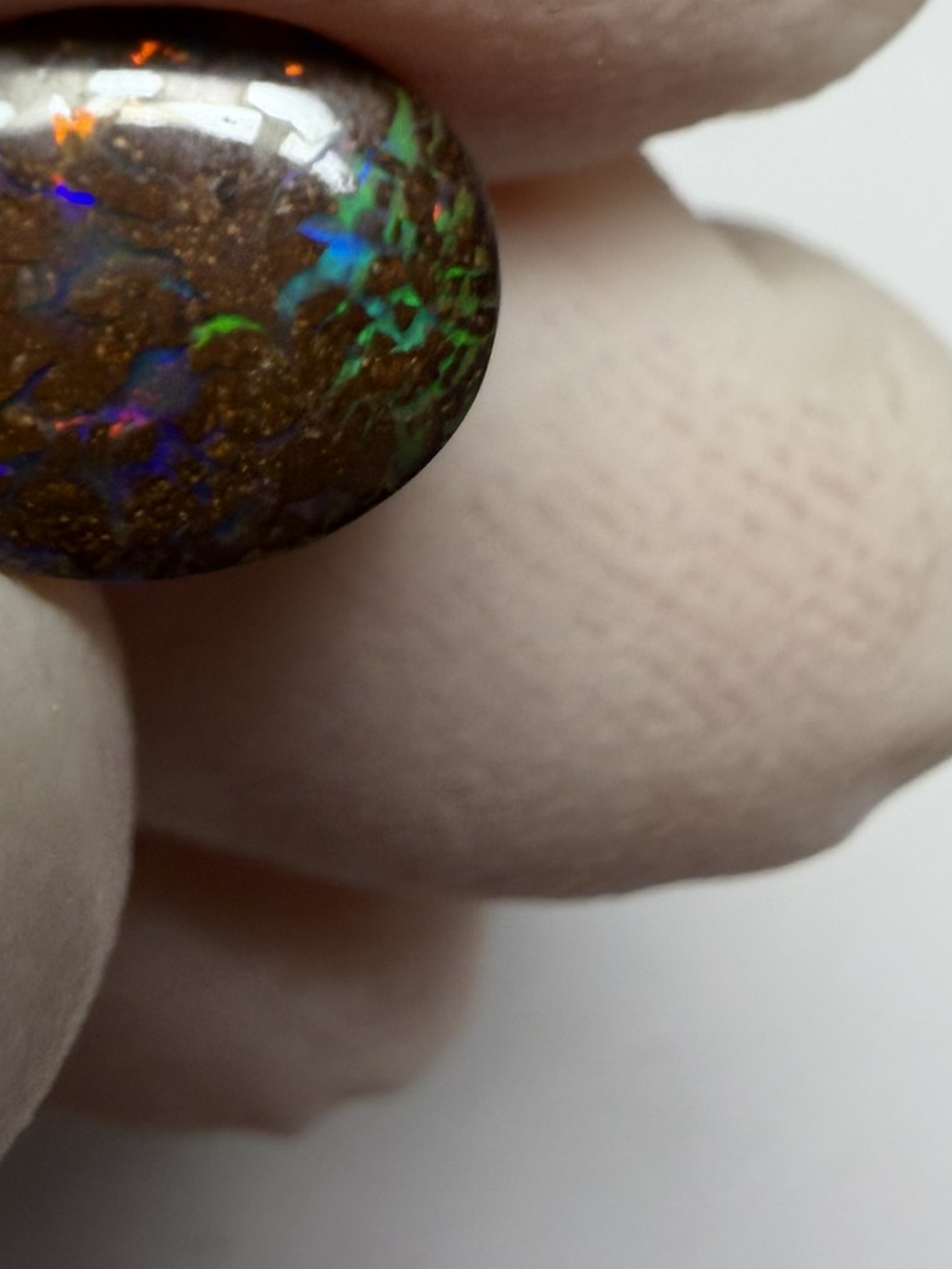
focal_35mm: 51
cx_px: 103
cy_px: 304
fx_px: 1870
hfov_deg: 27.6
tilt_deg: -66.6
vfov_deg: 36.5
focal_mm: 2.22
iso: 50
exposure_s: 1/100
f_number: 2.2
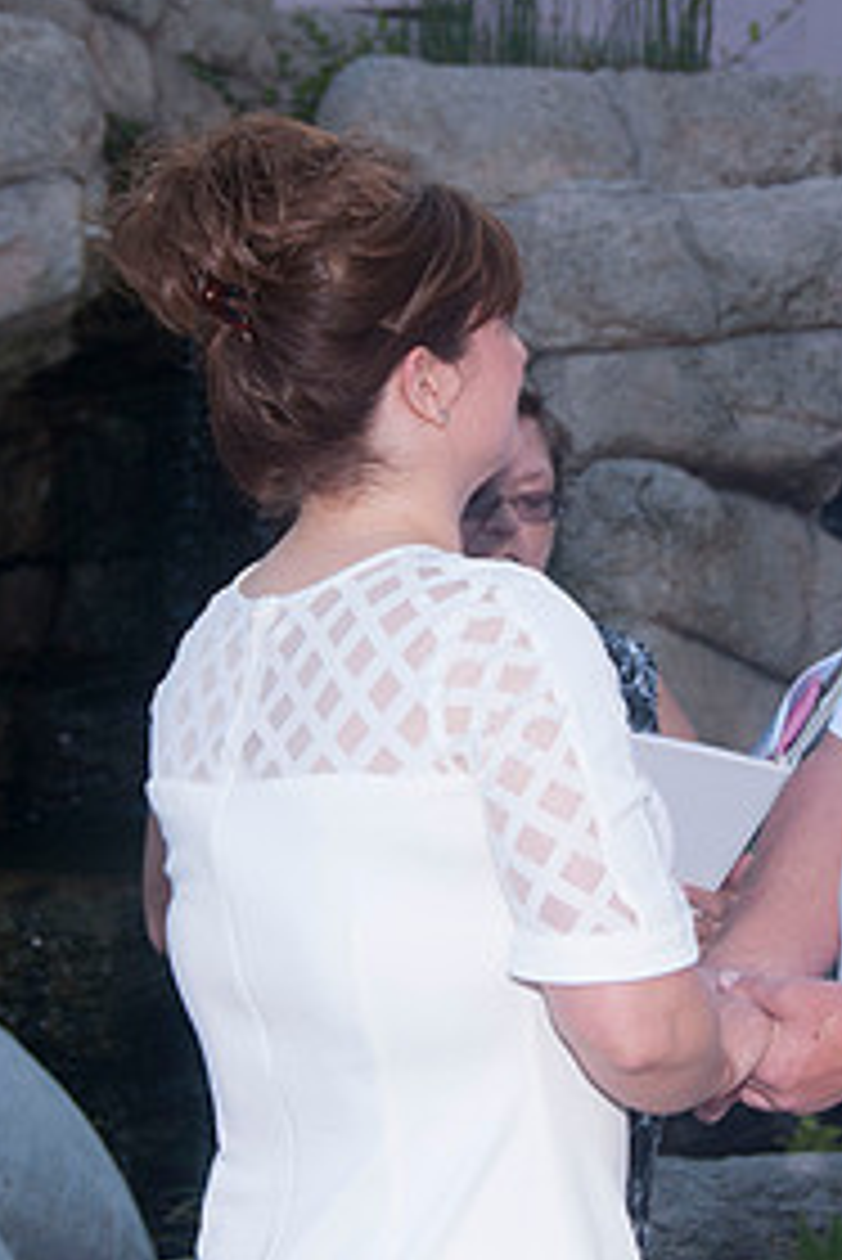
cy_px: 583
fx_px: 4134
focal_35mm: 118
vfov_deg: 17.3
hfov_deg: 11.6
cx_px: 563
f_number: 5.6
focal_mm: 38
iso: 200
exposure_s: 1/250
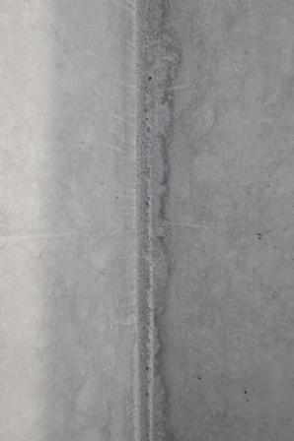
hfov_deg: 36.8
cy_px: 220
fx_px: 442
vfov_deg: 53.2
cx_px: 147
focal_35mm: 36
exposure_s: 1/320
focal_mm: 24
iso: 800
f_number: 13
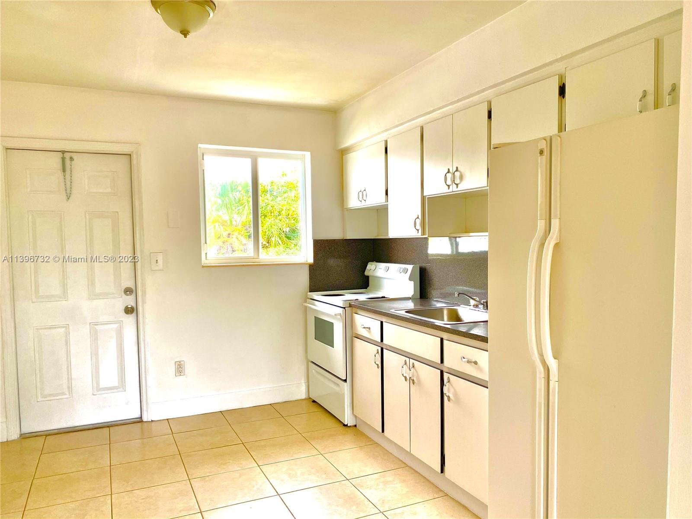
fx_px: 520
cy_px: 260
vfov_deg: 53.0
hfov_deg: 67.3
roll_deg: +0.3
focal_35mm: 26
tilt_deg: -2.2
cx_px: 346
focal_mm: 4.25
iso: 50
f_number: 1.8
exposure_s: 1/122
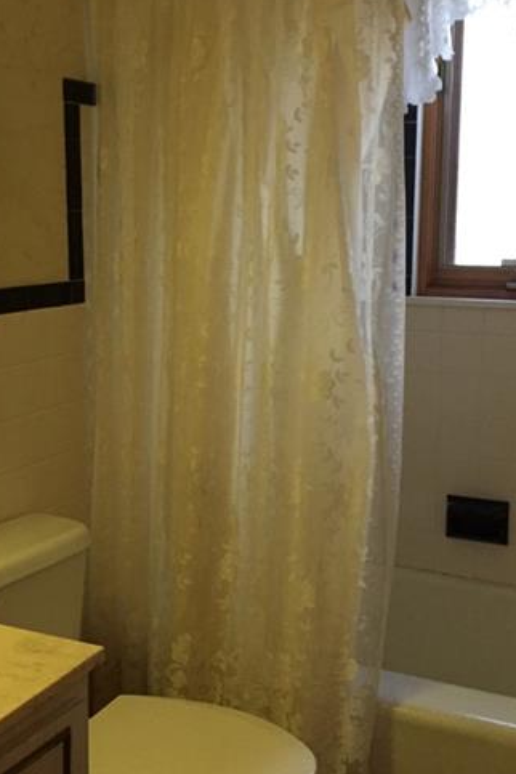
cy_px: 364
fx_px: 1032
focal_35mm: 48
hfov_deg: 28.1
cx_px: 237
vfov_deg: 41.1
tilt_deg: -7.4
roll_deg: +0.0
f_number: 2.2
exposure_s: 1/30
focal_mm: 4.15
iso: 200
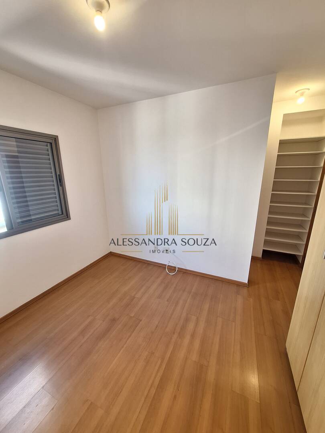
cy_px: 216
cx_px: 162
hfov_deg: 89.9
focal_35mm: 13
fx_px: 163
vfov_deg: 106.2
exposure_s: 1/40
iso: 125
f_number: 2.2
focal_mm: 1.74
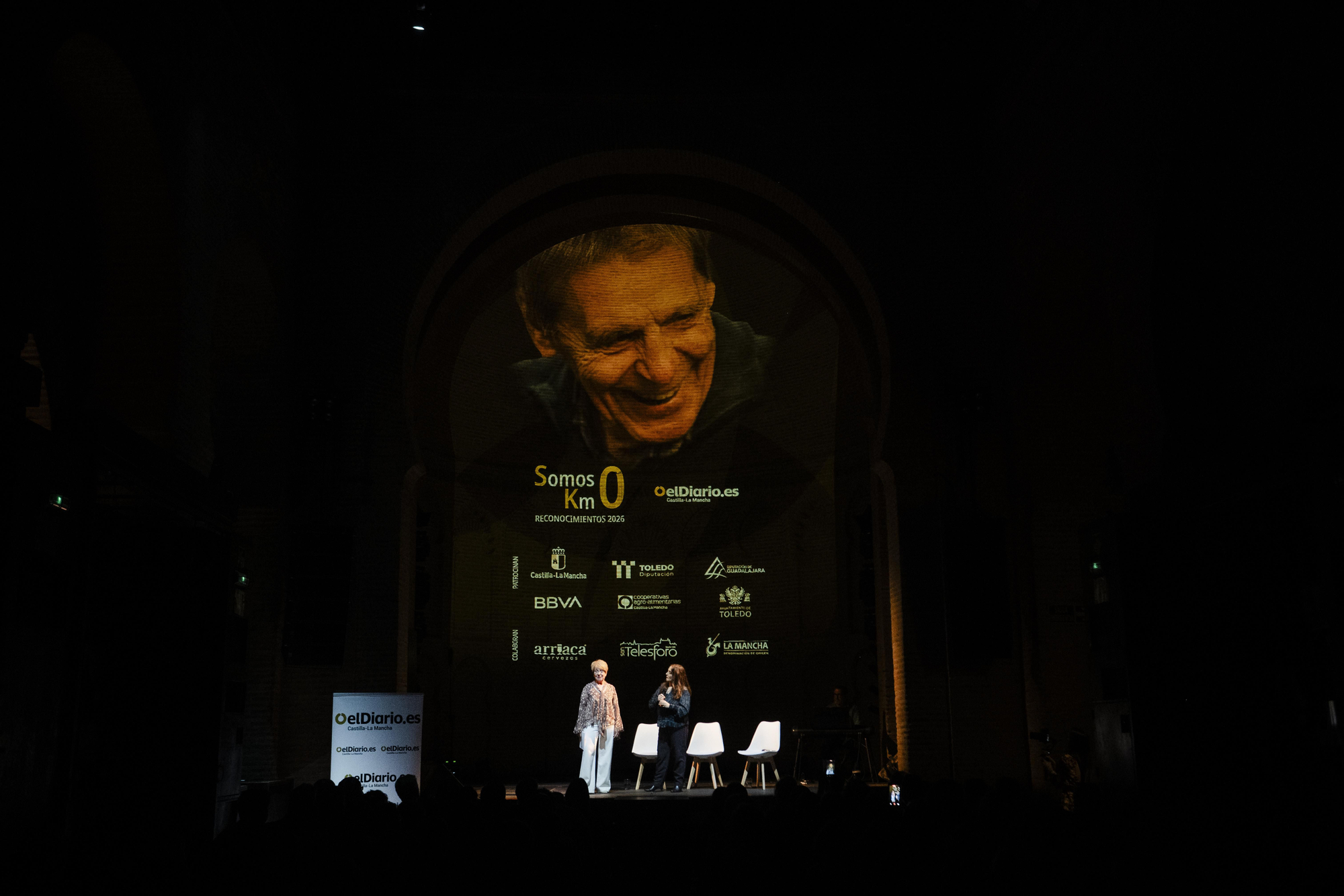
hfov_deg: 50.7
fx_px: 1418
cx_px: 672
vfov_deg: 35.0
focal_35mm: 38
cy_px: 448
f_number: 4
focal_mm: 38
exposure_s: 1/160
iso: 3200
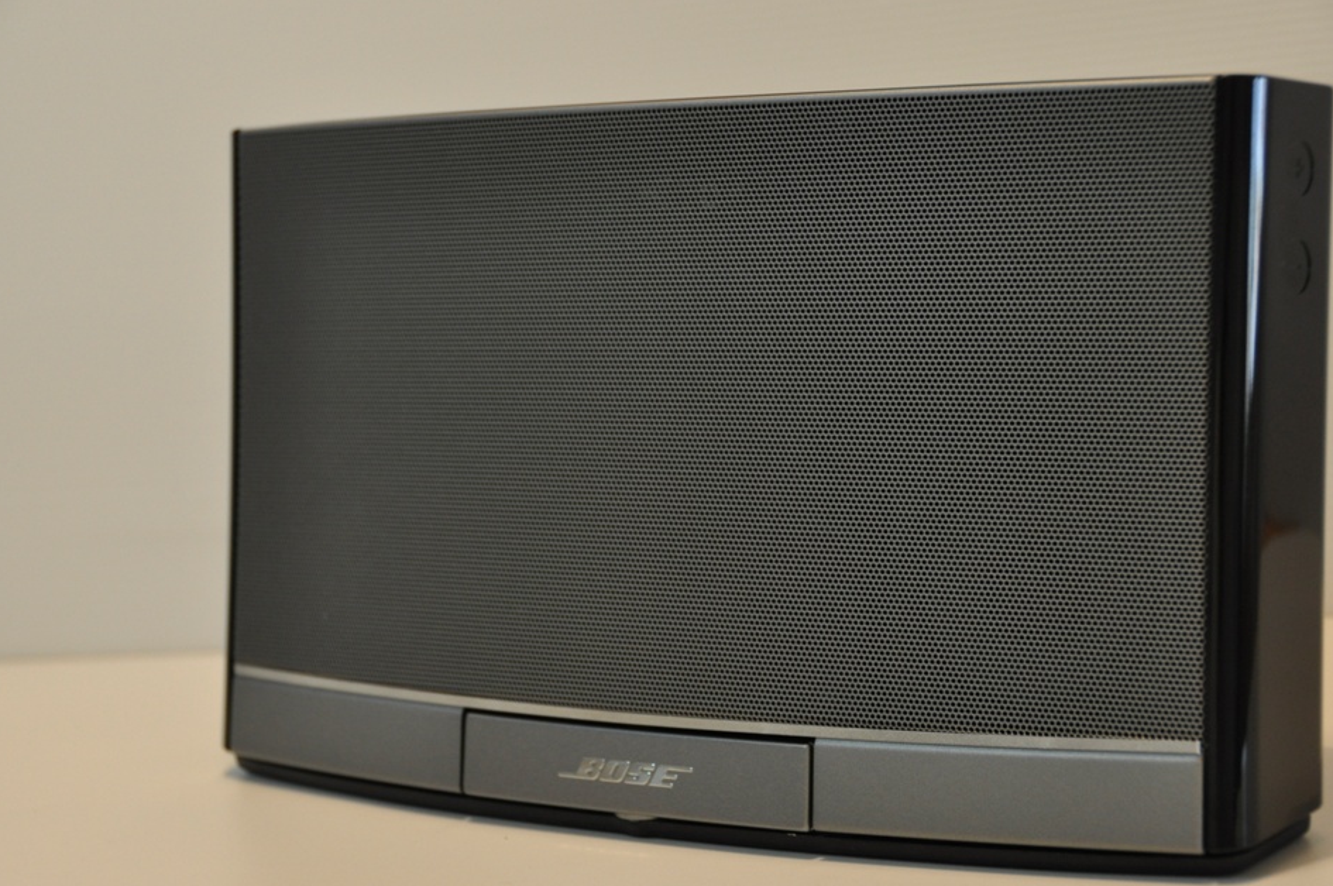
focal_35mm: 98
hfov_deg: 20.8
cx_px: 688
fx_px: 3625
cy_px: 454
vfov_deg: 13.9
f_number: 4.8
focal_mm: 60
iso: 800
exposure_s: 1/40
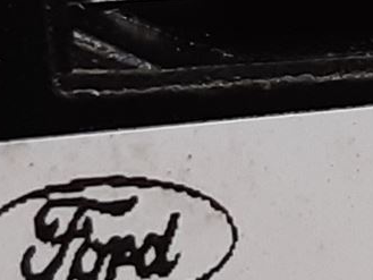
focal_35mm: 162
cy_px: 316
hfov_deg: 11.3
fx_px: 1746
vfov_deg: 9.1
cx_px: 678
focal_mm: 3.93
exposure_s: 1/50
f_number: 1.7
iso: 100
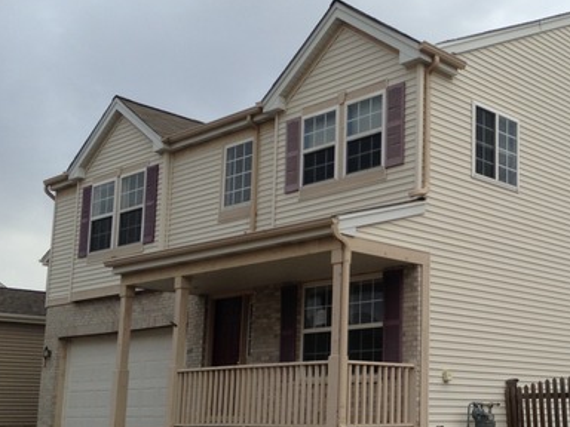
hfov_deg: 34.0
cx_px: 447
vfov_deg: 26.5
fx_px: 906
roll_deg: -0.9
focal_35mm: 55
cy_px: 267
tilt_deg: +8.3
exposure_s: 1/493
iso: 50
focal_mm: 4.12
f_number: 2.4
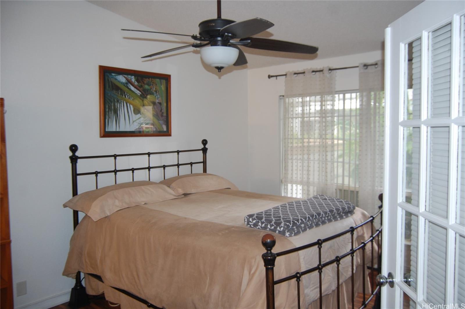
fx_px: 348
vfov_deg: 47.8
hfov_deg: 67.4
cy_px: 154
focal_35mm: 27
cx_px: 232
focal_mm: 18
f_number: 3.5
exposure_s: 1/60
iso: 400
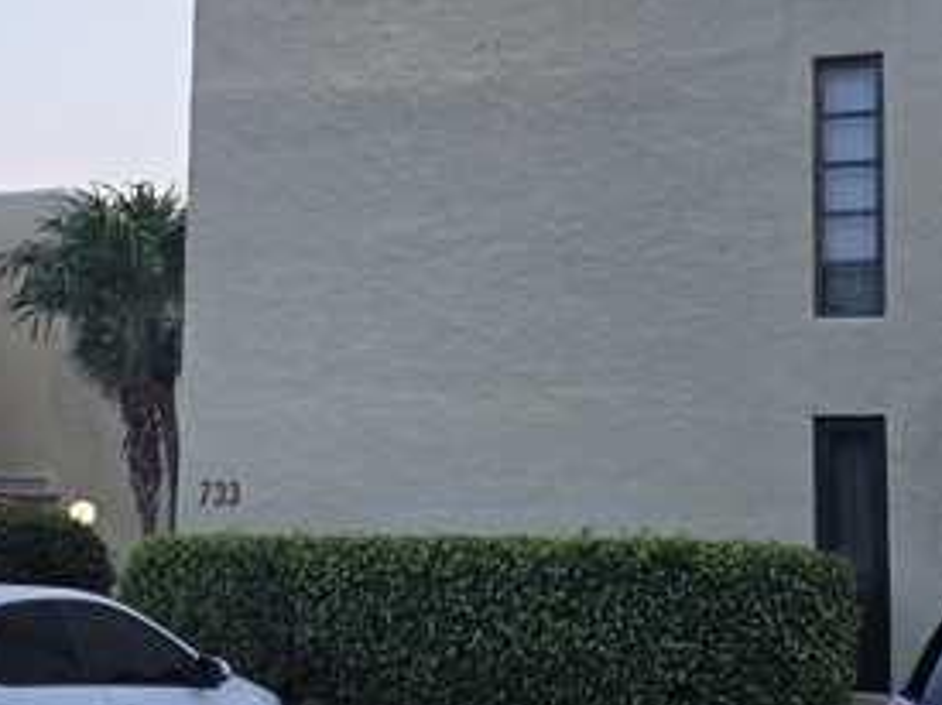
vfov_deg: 21.9
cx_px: 418
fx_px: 1822
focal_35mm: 67
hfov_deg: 29.0
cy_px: 308
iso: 40
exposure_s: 1/120
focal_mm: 6.5
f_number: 1.4
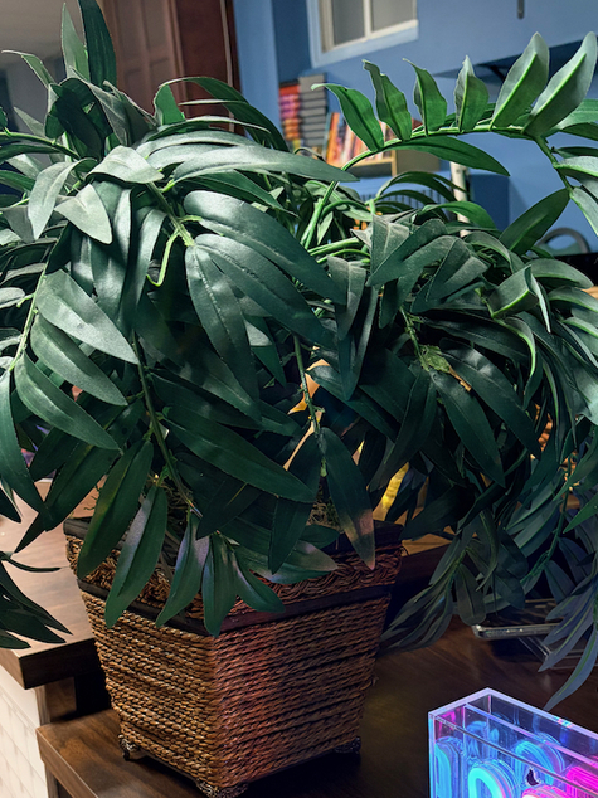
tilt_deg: -20.6
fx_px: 968
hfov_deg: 34.0
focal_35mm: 42
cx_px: 407
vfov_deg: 43.5
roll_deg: +2.9
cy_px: 593
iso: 250
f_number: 1.6
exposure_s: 1/60
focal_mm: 5.96
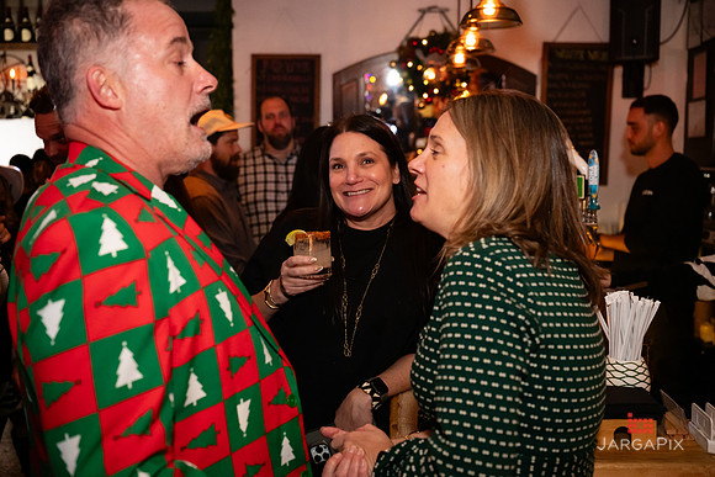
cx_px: 358
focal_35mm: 36
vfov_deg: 36.8
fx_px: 717
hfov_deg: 53.0
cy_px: 238
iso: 3200
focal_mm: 36
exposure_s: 1/100
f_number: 3.2
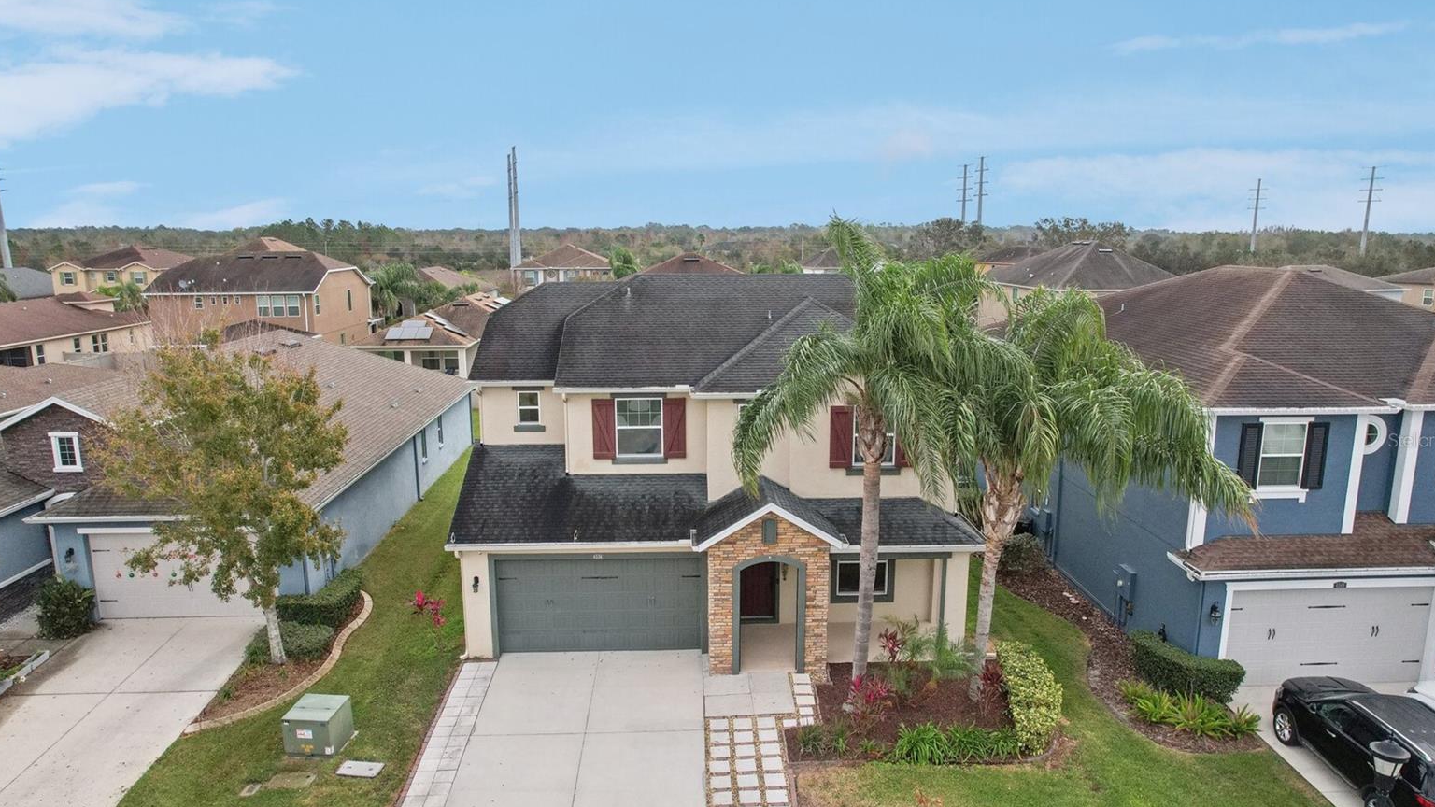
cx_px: 724
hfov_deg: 76.3
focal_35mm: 24
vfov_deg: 47.6
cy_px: 440
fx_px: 913
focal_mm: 8.4
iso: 400
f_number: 2.8
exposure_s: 1/500
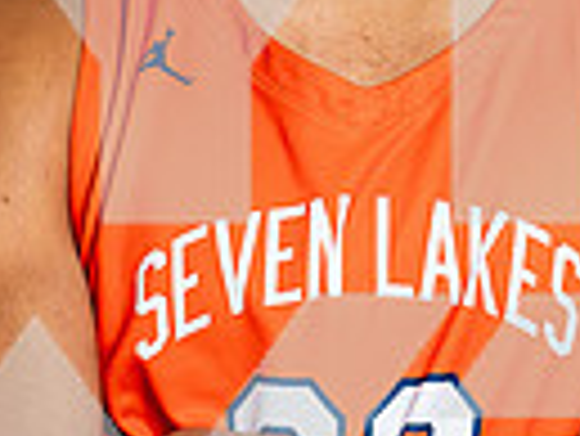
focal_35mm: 303
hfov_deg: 6.5
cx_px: 364
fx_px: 5082
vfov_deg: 4.9
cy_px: -11
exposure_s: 1/250
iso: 250
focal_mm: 70
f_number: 5.6
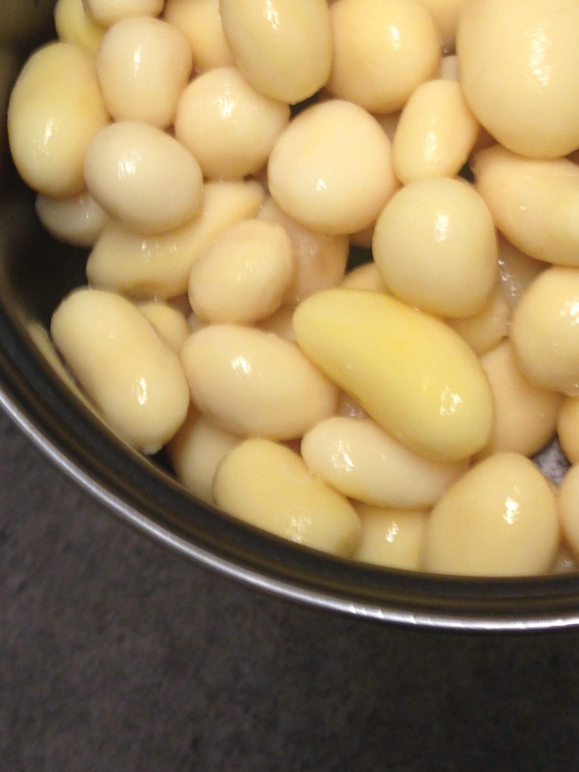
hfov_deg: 17.6
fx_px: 1852
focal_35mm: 83
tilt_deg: -52.1
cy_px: -104
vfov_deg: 22.1
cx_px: 458
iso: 50
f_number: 2.4
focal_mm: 4.12
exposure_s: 1/24
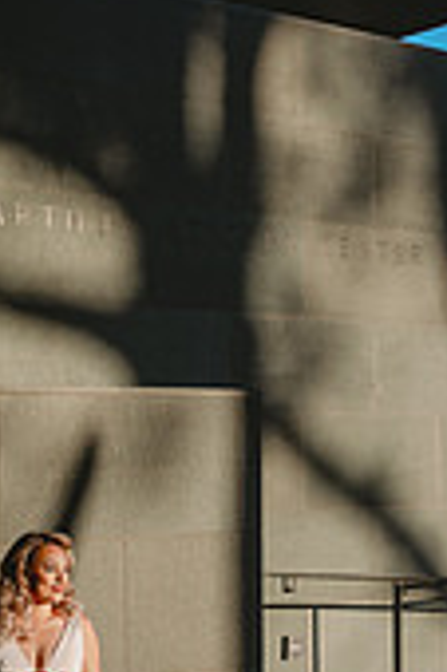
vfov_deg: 24.5
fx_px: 1530
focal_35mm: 82
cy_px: 514
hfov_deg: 16.6
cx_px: 241
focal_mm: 24
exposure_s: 1/320
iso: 64
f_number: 3.2
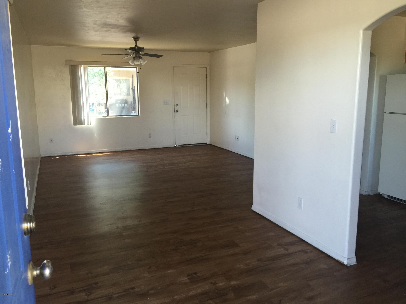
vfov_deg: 48.2
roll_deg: -1.0
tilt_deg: -12.5
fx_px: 340
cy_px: 152
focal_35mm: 29
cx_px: 203
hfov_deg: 61.7
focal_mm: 4.15
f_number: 2.2
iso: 40
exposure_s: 1/30
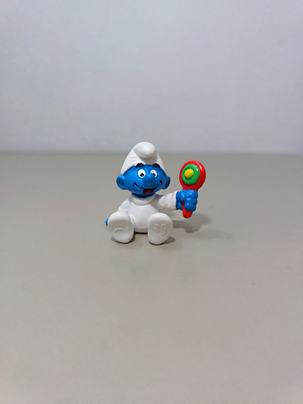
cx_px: 152
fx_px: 280
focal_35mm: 24
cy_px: 202
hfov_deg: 56.8
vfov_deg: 71.6
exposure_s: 1/33.3
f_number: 1.75
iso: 1600
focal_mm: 5.25
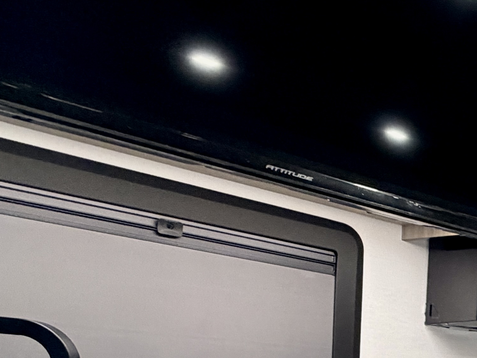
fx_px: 730
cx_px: 728
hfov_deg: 25.9
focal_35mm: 53
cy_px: 441
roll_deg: -1.9
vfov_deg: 24.6
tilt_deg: -4.1
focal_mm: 2.22
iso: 320
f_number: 2.2
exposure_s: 1/79
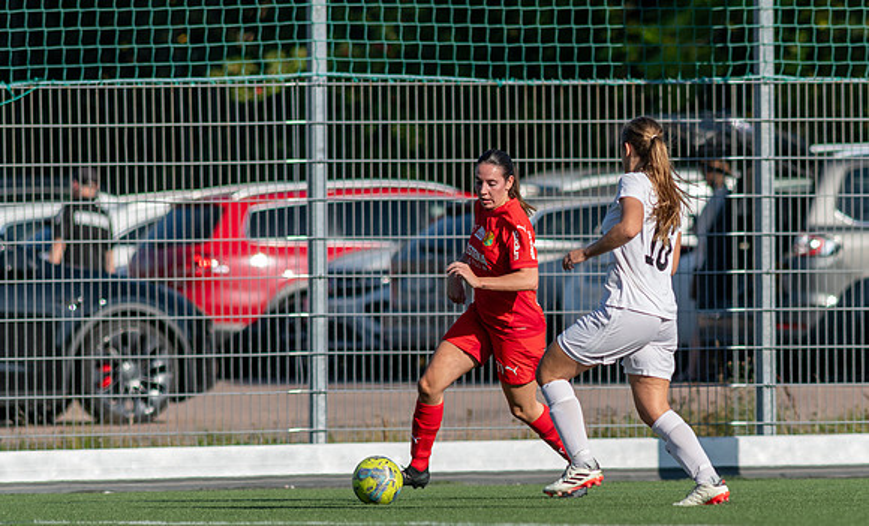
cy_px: 364
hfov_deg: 3.7
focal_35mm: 580
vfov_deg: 2.2
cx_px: 545
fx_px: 13624
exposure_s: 1/1600
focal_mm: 300
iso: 110
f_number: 3.5
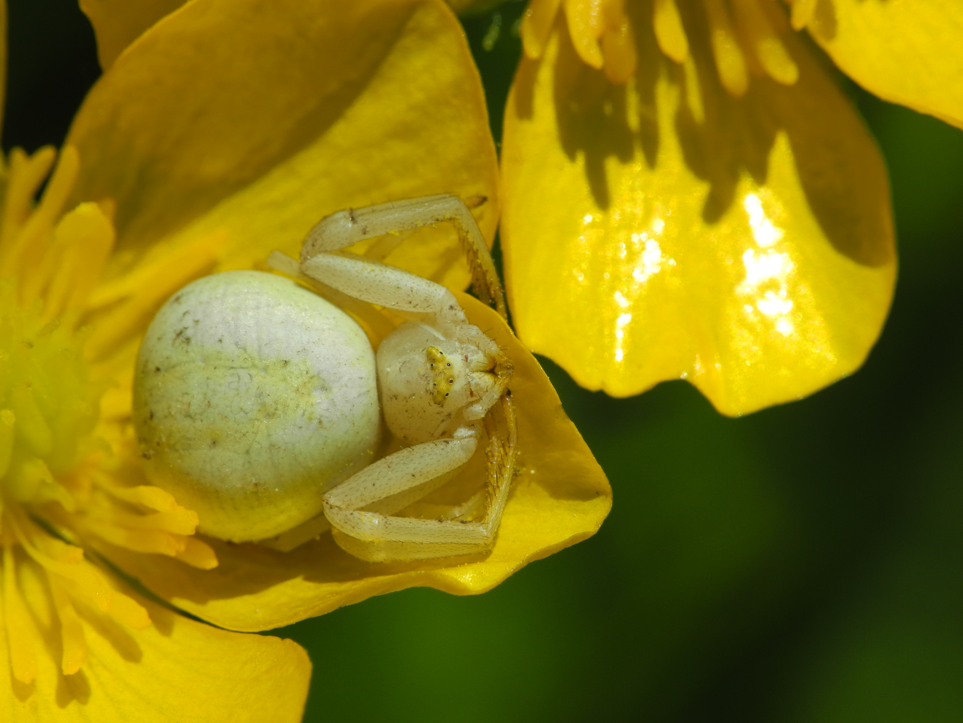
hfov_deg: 9.9
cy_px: 362
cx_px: 482
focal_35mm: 200
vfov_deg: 7.4
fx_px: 5564
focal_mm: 42.6
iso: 100
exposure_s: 1/640
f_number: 8
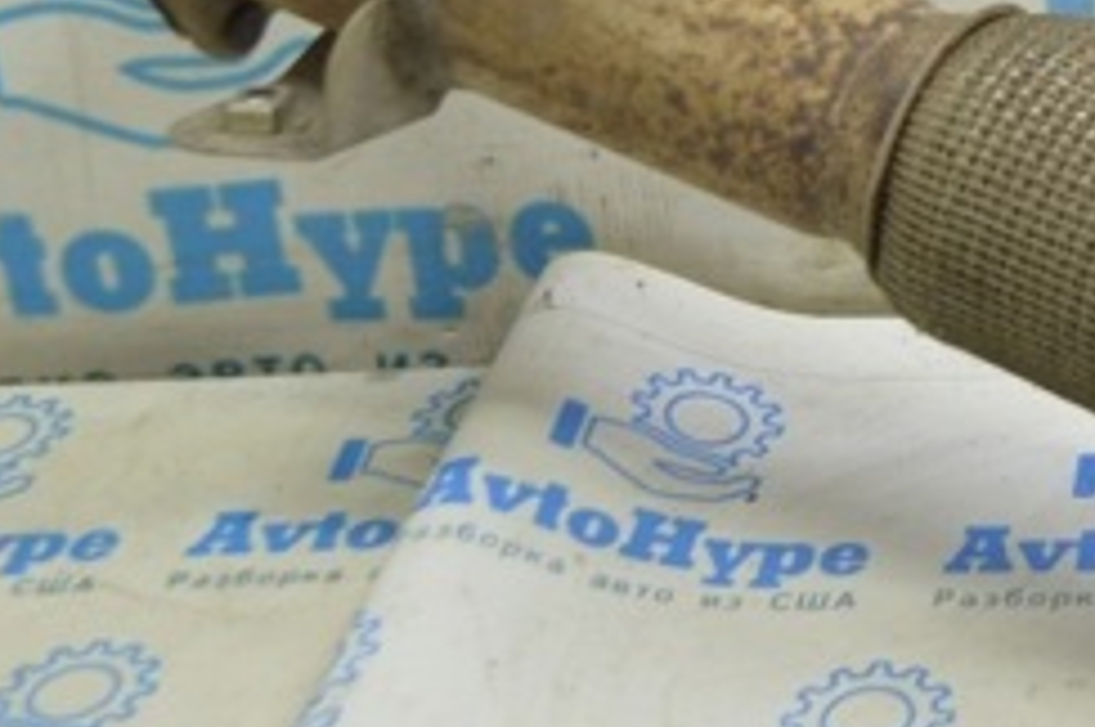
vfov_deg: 12.5
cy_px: -186
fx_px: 3229
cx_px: 1252
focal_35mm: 106
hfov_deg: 18.4
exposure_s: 1/20
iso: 400
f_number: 5.6
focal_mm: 27
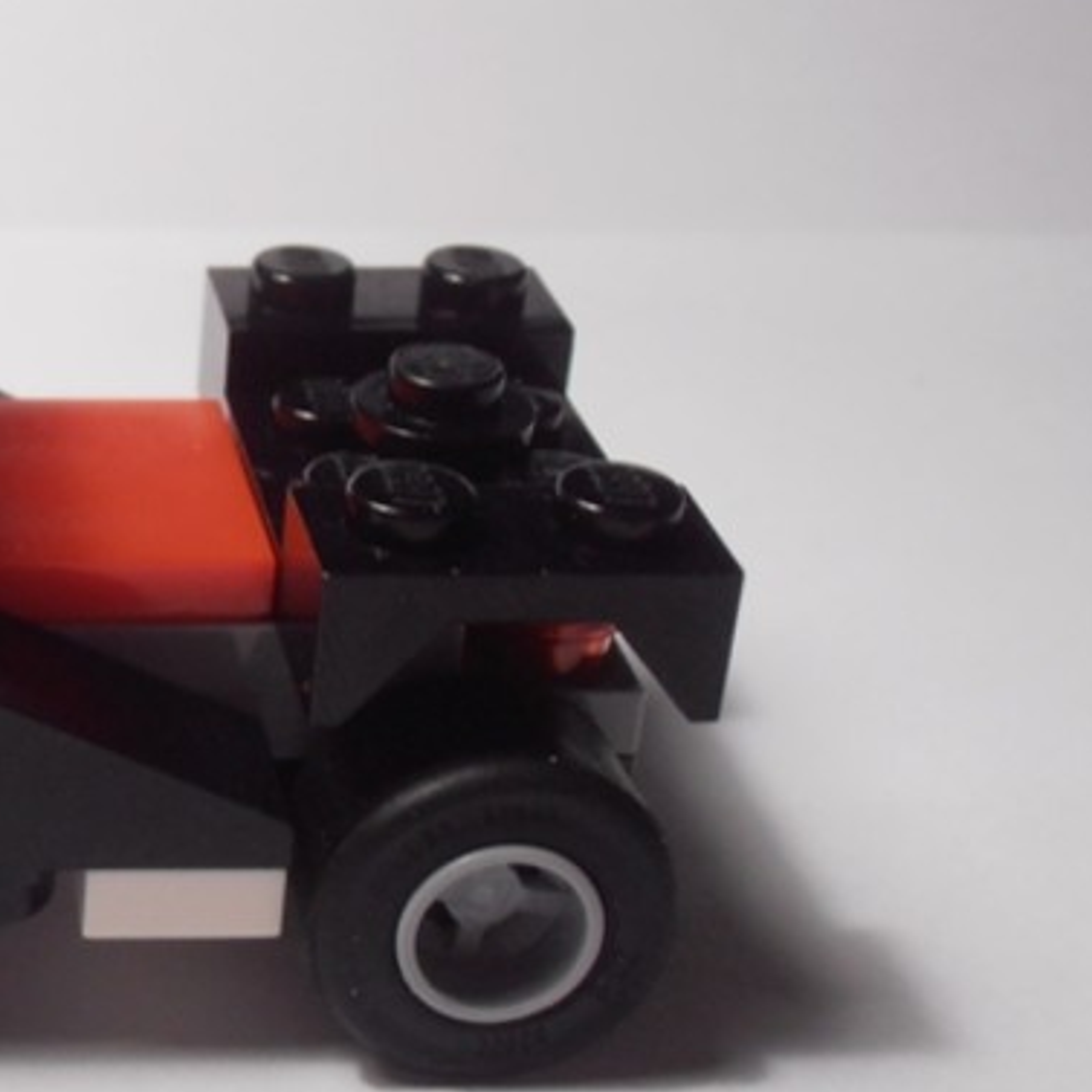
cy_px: 592
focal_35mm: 78
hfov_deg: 21.3
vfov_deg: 22.2
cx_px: -43
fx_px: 2784
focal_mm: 6.61
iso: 100
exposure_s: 1/40
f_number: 3.9
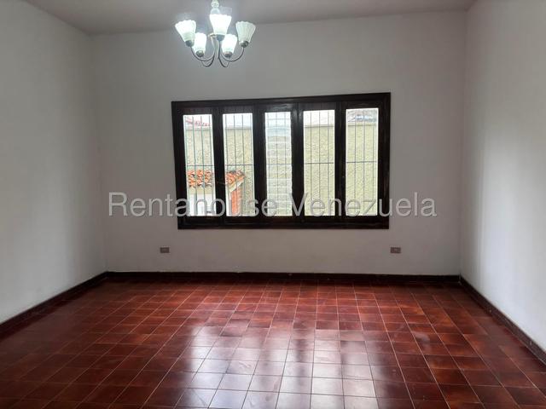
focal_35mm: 26
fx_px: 410
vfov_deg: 53.1
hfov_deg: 67.3
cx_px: 273
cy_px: 204
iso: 125
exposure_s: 1/60
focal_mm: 5.96
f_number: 1.6
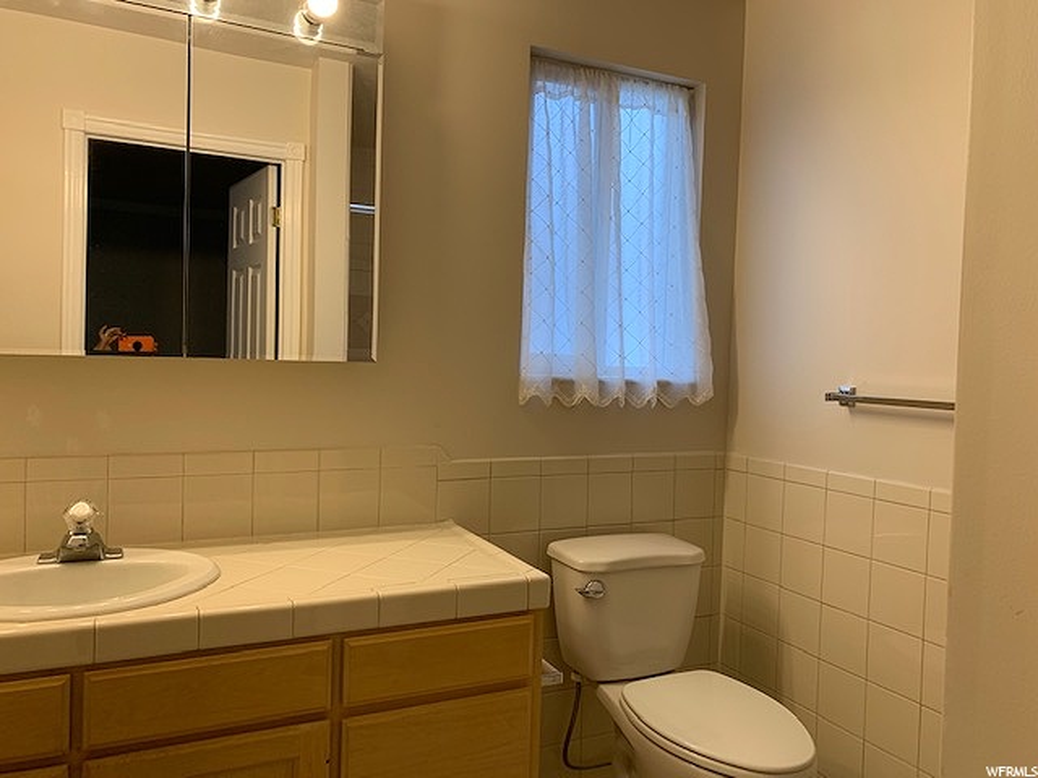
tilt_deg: -1.0
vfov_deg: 53.1
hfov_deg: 67.3
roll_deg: -1.0
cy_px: 389
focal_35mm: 26
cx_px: 519
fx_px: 780
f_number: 1.8
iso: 80
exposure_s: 1/121
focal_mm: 4.25
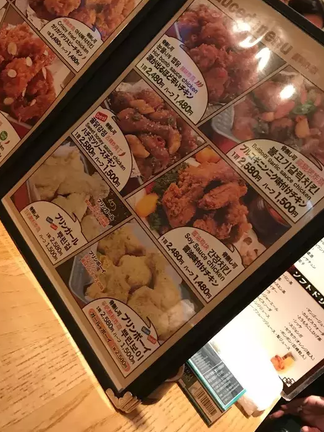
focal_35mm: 40
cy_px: 146
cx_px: 106
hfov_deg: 35.6
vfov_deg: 46.1
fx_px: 499
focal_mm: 3.99
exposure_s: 1/9
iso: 100
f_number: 1.8
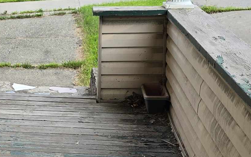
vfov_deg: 14.0
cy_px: 181
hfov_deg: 22.1
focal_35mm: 91
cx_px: 11
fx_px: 622
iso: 20
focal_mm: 6.3
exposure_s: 1/180
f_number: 1.7
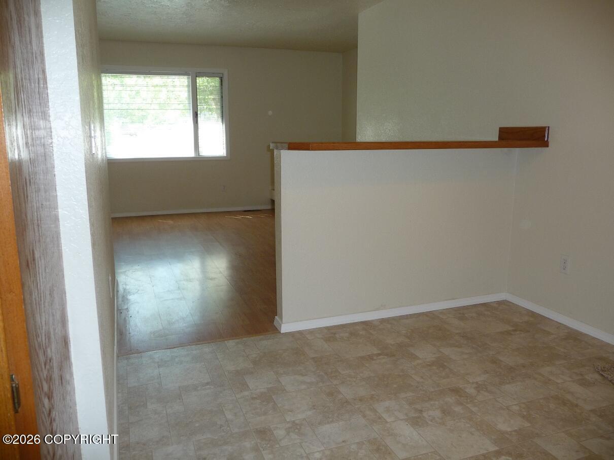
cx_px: 307
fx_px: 497
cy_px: 230
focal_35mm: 28
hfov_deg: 63.5
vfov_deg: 49.7
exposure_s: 1/30
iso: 100
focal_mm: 4.7
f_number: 3.3
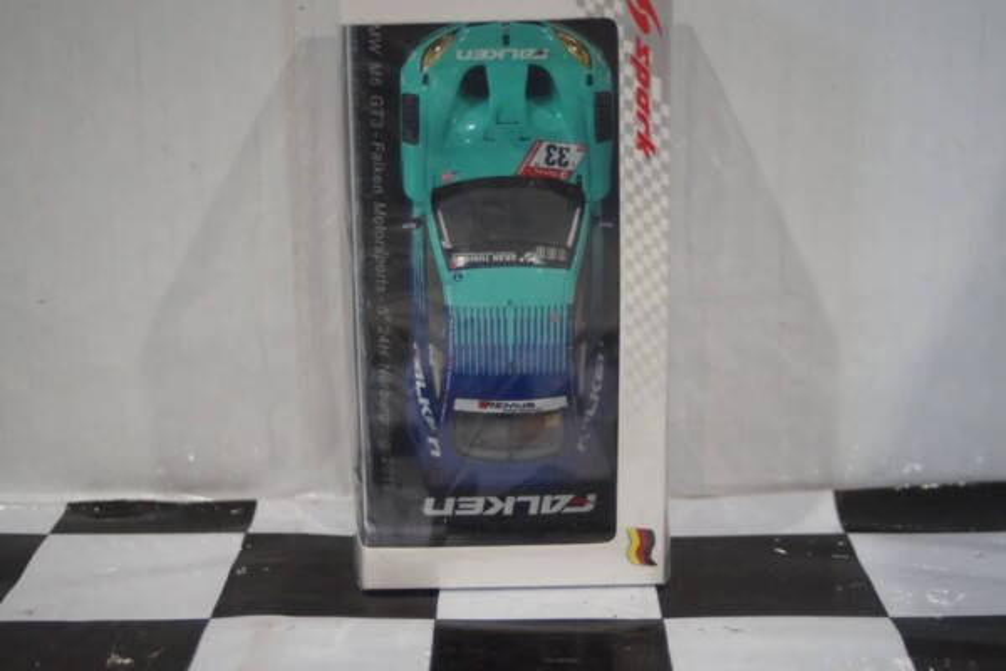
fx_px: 1677
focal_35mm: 60
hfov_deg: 33.4
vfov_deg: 22.6
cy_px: 336
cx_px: 503
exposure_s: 1/160
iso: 2500
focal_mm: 40
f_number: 4.5
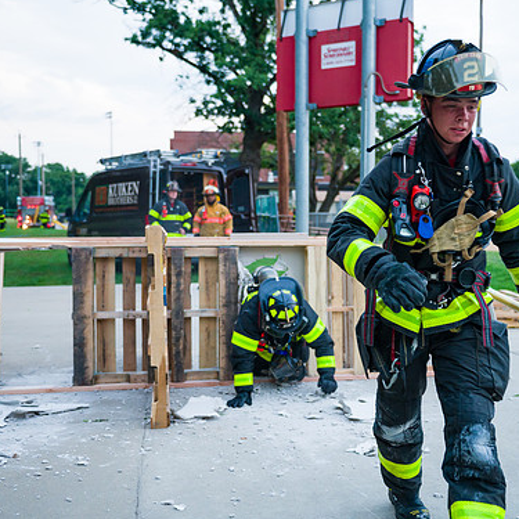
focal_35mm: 42
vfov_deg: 40.0
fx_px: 712
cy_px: 260
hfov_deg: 39.9
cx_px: 307
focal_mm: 32
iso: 1600
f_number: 3.2
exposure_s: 1/200
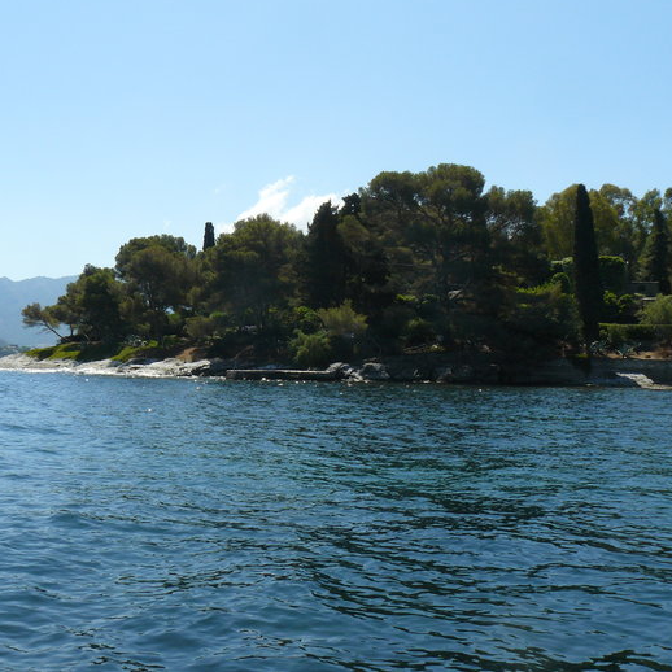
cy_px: 333
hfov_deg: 38.9
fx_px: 944
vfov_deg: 39.2
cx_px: 244
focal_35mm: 43
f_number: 5.6
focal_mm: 6
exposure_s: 1/500
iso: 100
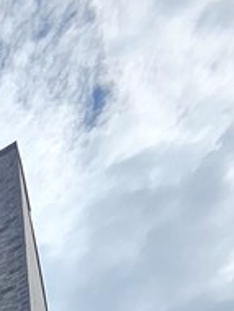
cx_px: -362
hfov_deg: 13.5
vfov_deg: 14.1
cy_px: 792
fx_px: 630
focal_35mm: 70
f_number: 2.2
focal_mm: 1.74
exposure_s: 1/1525
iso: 32
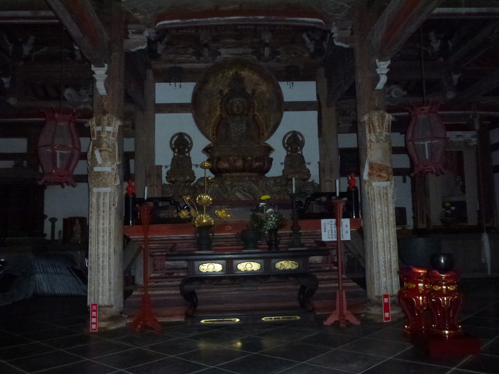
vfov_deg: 46.8
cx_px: 250
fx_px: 432
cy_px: 187
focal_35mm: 30
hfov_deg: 60.0
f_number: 3.5
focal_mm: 5.4
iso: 800
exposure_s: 1/60
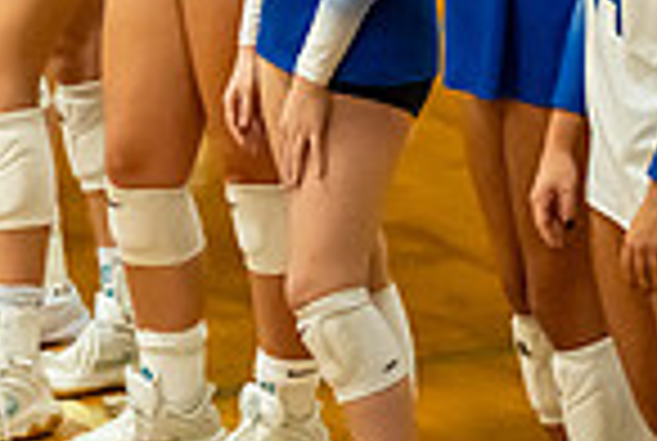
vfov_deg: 2.2
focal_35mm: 615
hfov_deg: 3.3
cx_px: -180
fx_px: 11247
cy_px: -286
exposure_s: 1/1250
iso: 11400
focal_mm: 155
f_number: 2.8
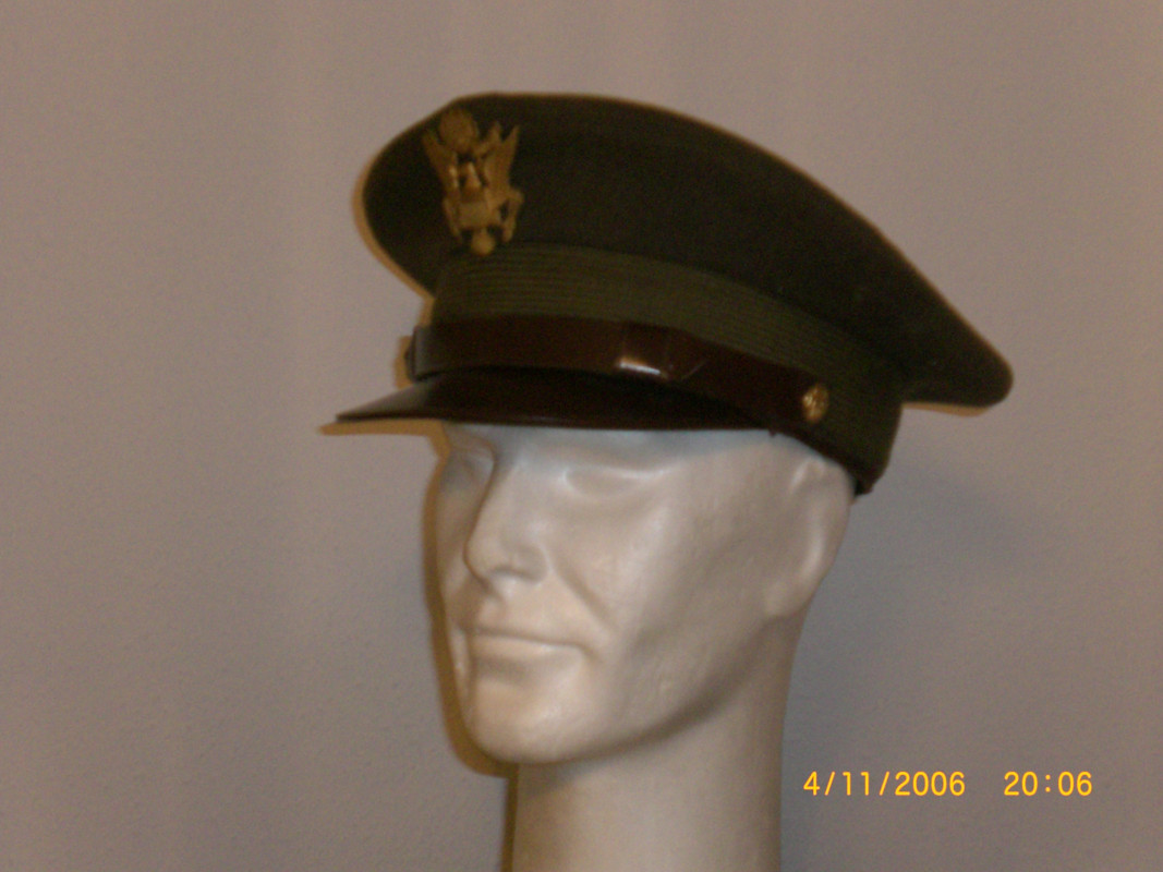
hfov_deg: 26.0
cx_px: 582
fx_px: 2520
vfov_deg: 19.6
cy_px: 436
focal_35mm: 75
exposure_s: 1/30
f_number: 4.5
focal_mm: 12.47
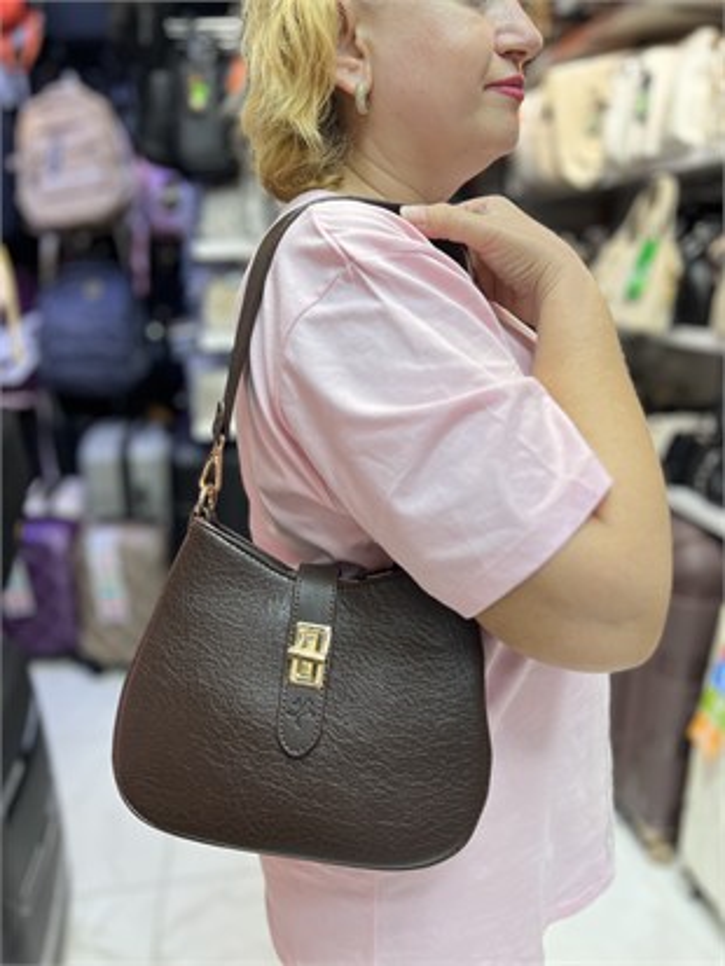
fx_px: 726
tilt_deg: -16.2
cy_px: 483
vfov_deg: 67.3
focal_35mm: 26
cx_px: 362
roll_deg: +0.9
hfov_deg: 53.1
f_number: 1.5
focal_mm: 5.7
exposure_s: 1/100
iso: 50
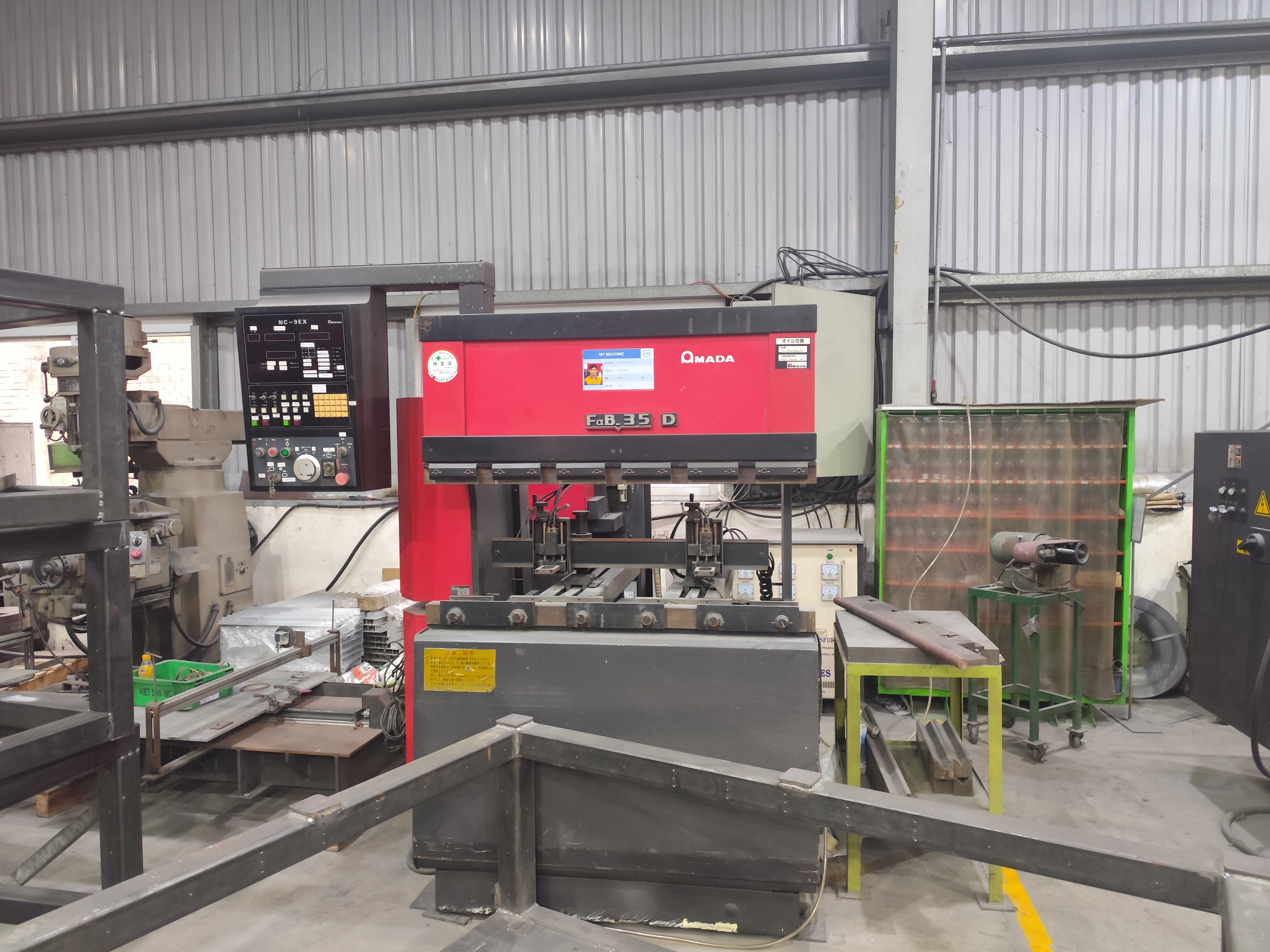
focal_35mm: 23
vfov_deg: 58.9
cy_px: 476
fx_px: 844
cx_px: 635
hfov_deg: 73.9
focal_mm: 6.14
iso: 1600
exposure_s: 1/20
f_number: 1.65
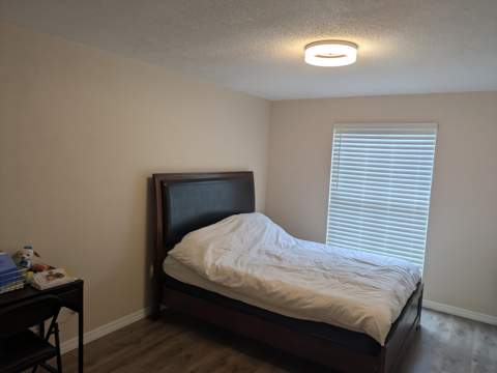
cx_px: 248
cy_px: 186
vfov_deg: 54.9
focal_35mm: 25
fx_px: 359
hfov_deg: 69.4
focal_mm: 5.43
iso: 51
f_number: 1.89
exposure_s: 1/120
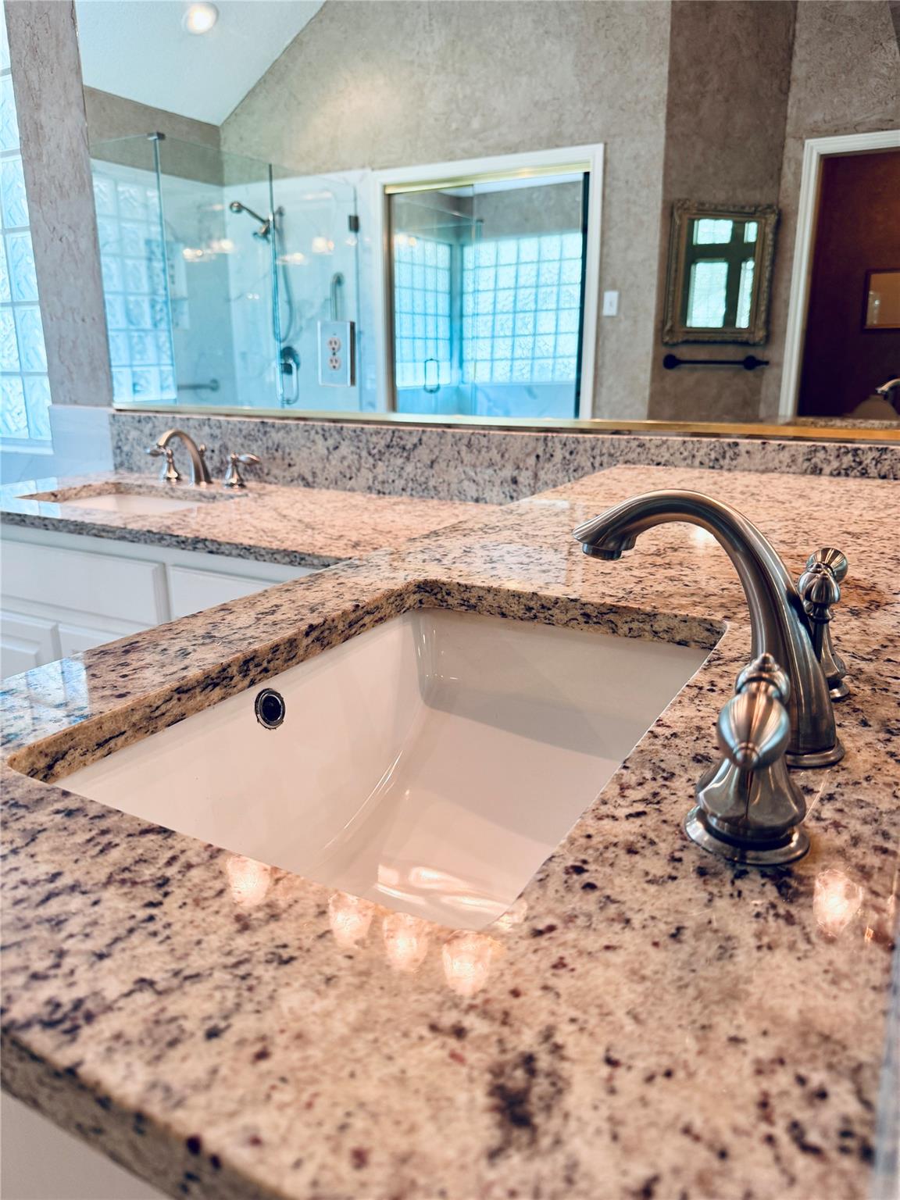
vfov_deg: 71.6
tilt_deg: -16.2
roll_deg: +0.0
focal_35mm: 24
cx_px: 450
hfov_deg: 56.8
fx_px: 832
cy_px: 600
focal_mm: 6.76
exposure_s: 1/60
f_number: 1.78
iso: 125
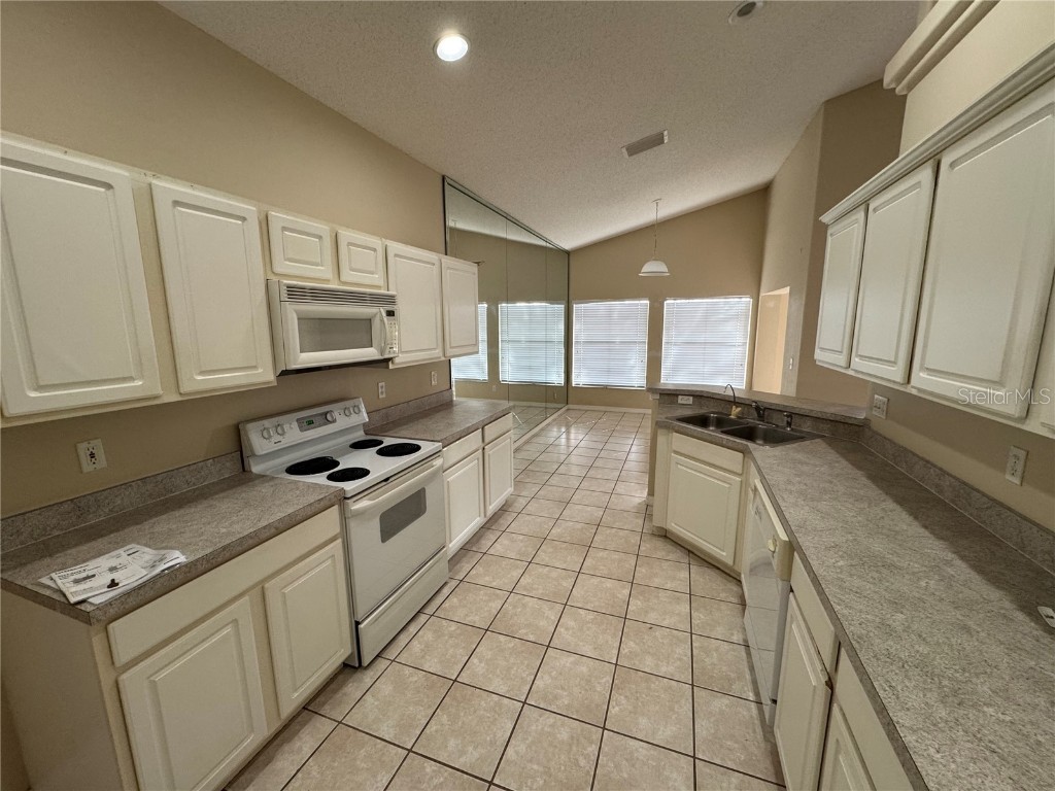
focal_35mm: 14
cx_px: 528
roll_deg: +1.1
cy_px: 396
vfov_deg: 85.7
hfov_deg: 102.1
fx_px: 427
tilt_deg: -4.9
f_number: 2.2
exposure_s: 1/120
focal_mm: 2.22
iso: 200
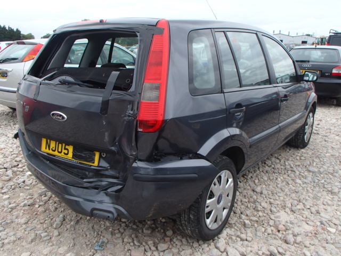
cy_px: 128
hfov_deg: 63.4
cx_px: 170
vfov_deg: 49.7
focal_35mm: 28
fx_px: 276
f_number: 3.9
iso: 100
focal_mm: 5
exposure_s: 1/250
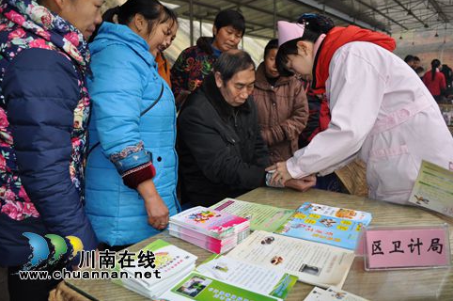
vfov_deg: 46.3
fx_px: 352
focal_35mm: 28
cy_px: 146
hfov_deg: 65.5
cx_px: 222
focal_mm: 18
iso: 400
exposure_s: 1/160
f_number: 3.5
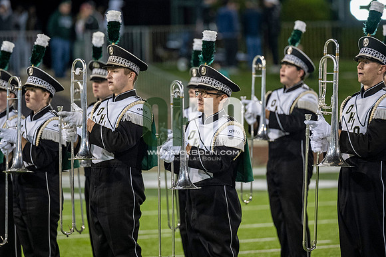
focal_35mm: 300
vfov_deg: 4.6
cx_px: 193
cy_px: 128
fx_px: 3215
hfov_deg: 6.9
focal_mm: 200
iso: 1000
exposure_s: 1/500
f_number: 2.8
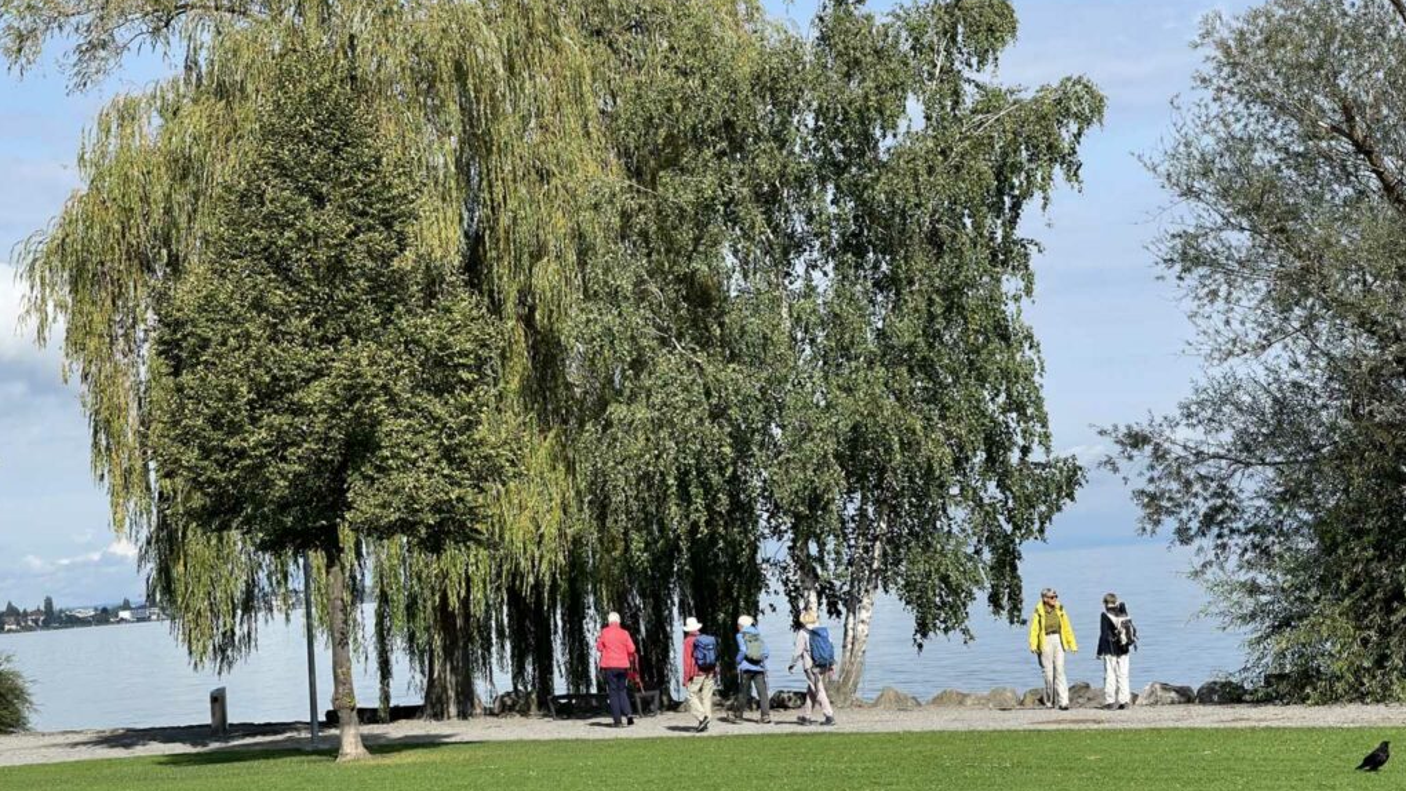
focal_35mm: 70
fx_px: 2610
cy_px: 357
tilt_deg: +4.7
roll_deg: +4.1
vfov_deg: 17.2
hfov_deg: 30.1
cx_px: 703
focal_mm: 7.5
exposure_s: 1/1167
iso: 20
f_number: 2.2
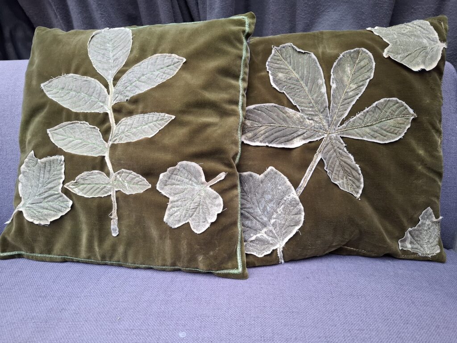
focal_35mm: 23
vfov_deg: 58.9
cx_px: 228
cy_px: 172
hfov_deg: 73.9
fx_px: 304
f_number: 1.8
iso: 320
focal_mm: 5.54
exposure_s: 1/50
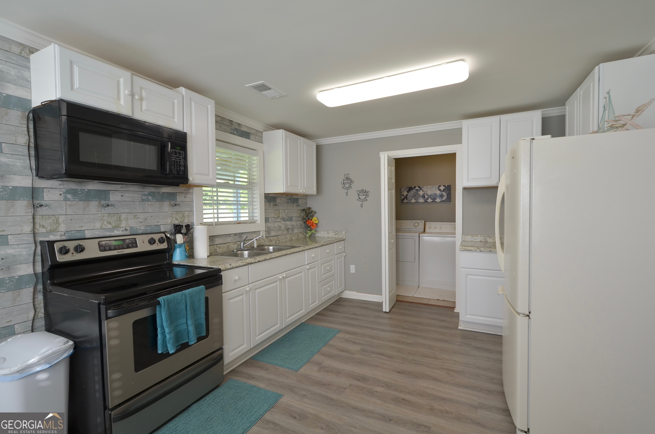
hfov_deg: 100.5
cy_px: 217
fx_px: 272
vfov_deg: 77.1
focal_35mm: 15
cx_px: 328
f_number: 8
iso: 200
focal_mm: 10
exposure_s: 1/15
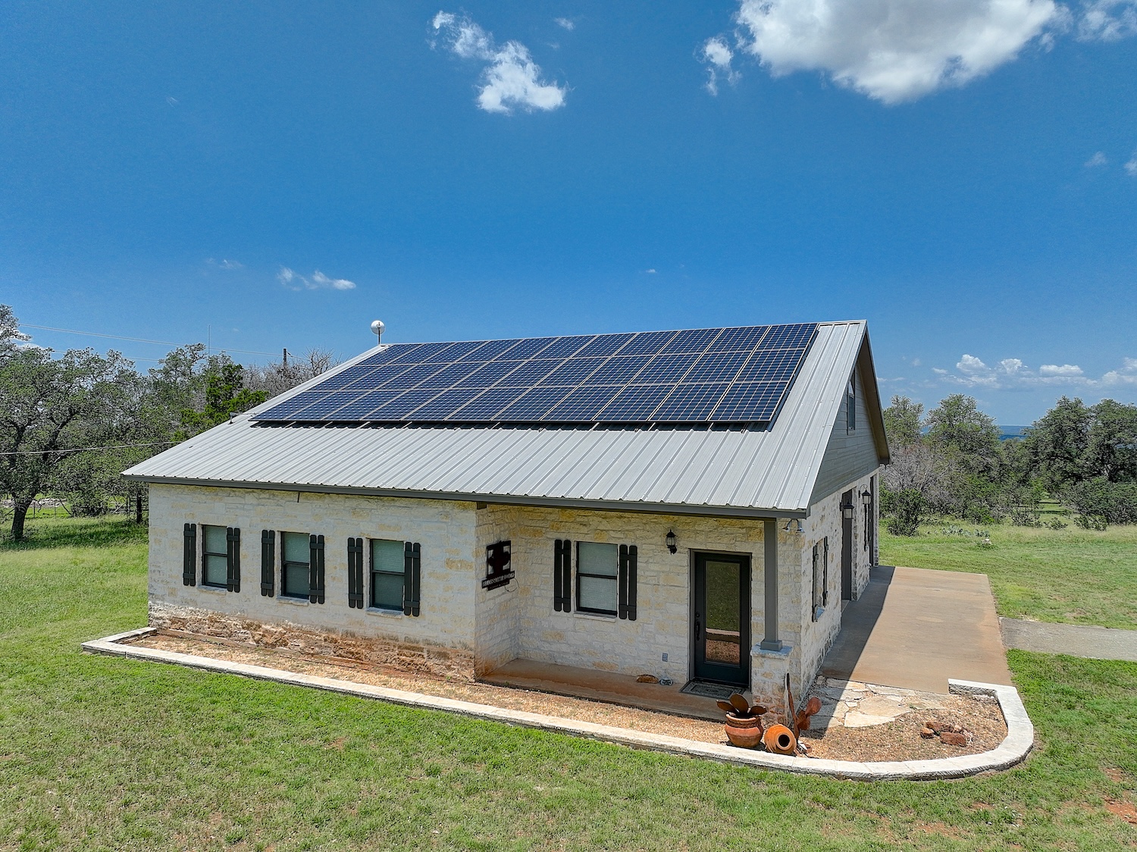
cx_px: 568
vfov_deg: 56.8
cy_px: 426
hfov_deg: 71.6
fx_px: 788
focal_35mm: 24
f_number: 2.8
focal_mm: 12.3
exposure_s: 1/320
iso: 100
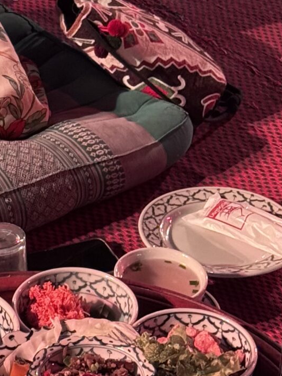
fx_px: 1889
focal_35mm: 174
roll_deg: +1.3
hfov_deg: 8.4
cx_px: -95
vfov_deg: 11.3
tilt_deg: -29.0
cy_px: 36
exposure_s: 1/35
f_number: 1.78
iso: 500
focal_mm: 6.76
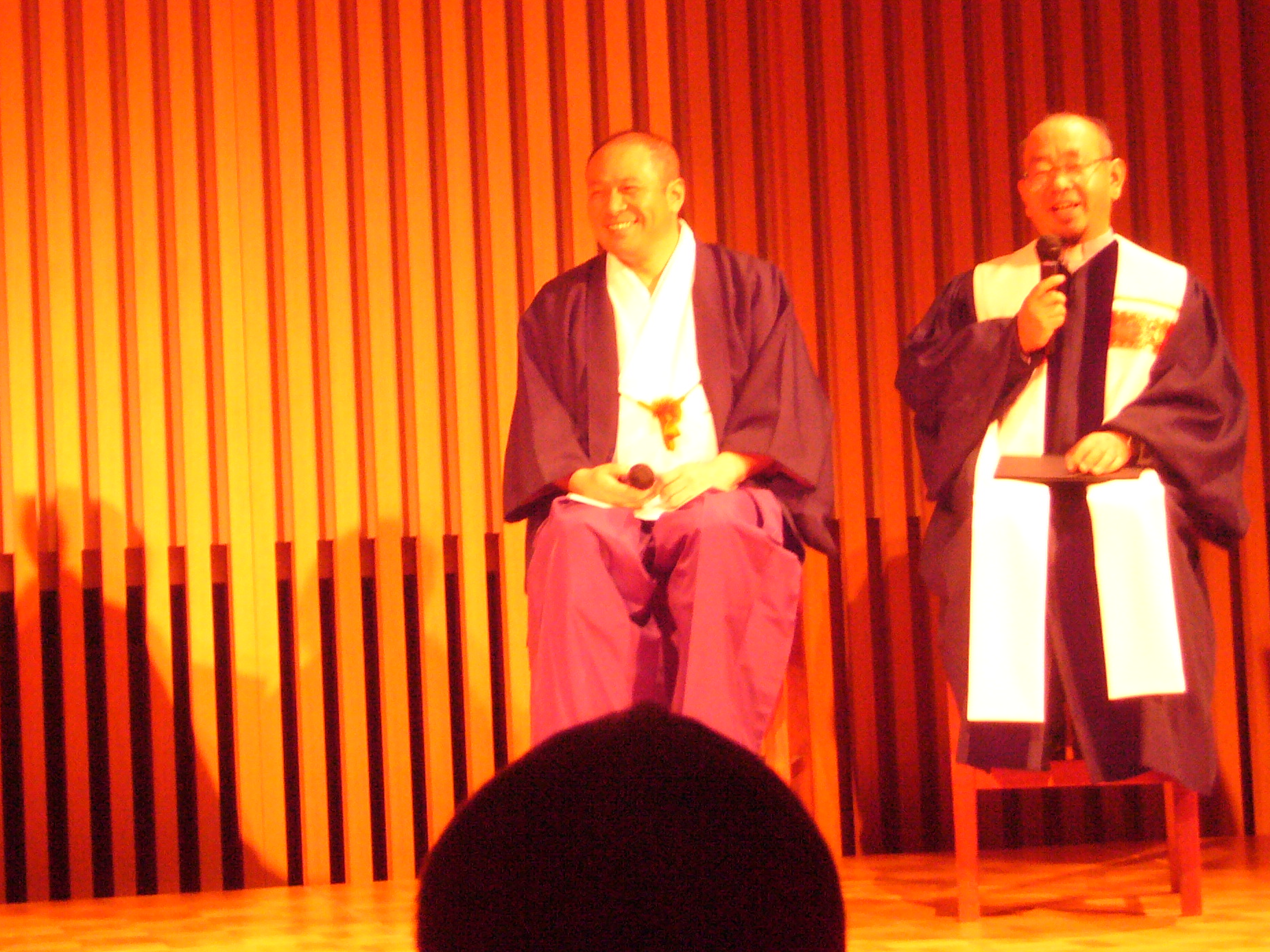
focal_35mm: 111
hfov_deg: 17.6
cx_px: 348
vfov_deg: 13.3
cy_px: 278
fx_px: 4072
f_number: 4.5
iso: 200
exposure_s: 1/8
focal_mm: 12
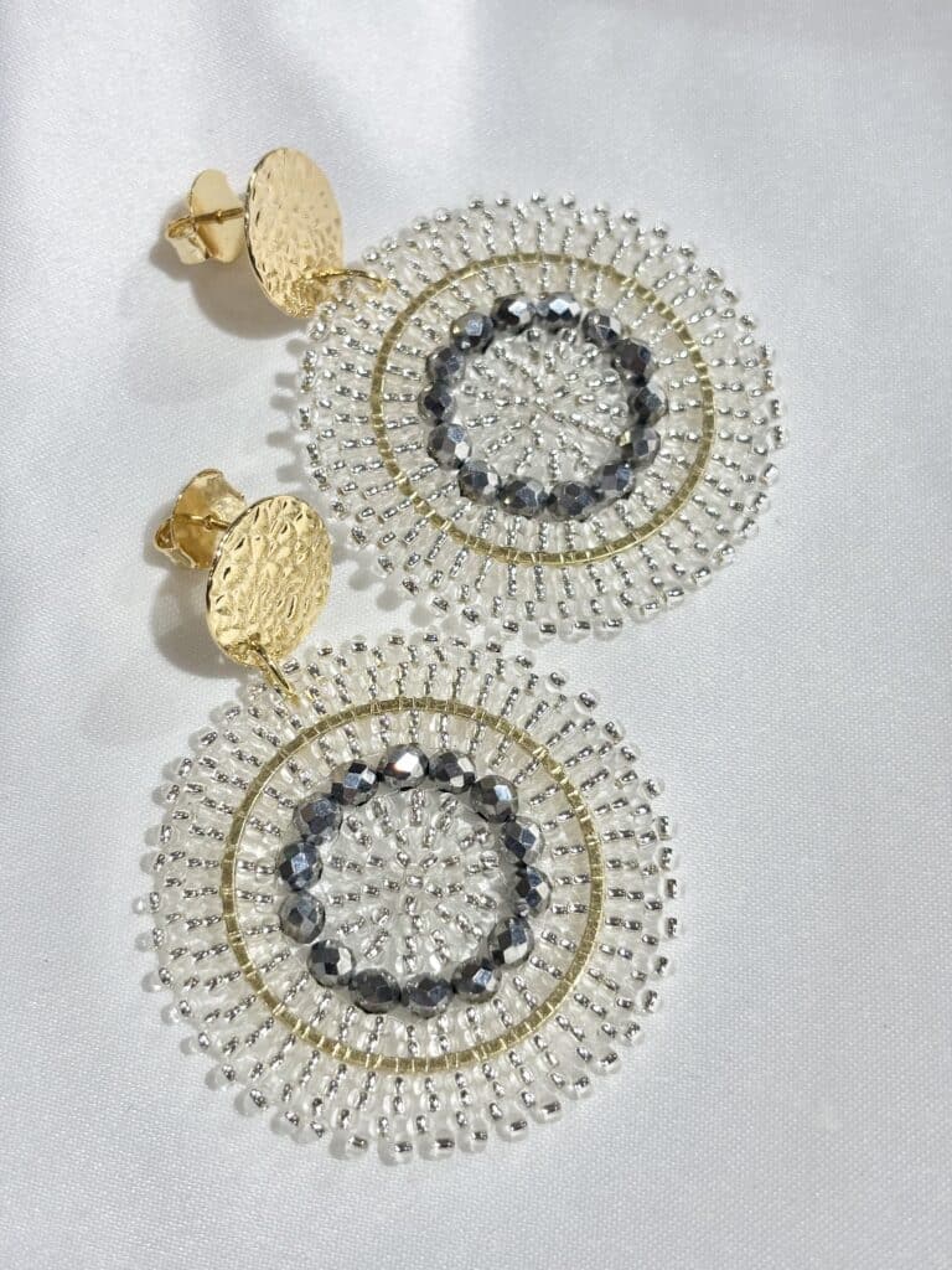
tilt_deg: -67.1
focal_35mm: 52
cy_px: 635
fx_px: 1907
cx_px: 476
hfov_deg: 28.0
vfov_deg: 36.8
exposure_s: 1/261
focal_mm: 5.96
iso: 32
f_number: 1.6
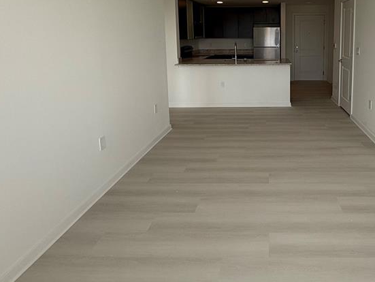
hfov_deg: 64.5
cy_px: 69
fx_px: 282
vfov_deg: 50.8
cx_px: 266
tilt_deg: -5.1
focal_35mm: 26
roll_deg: +1.2
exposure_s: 1/181
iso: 50
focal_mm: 2.22
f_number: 2.2
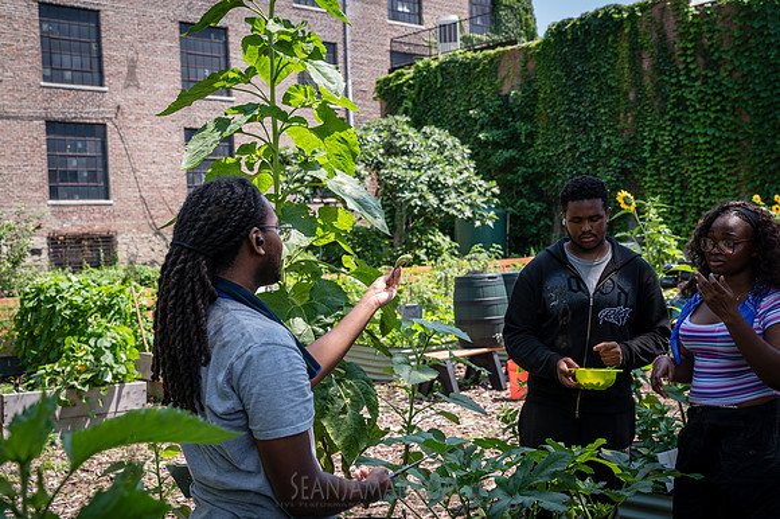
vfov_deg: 33.4
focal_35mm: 40
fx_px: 866
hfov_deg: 48.5
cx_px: 390
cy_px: 260
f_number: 5
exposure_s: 1/500
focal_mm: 40
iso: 200
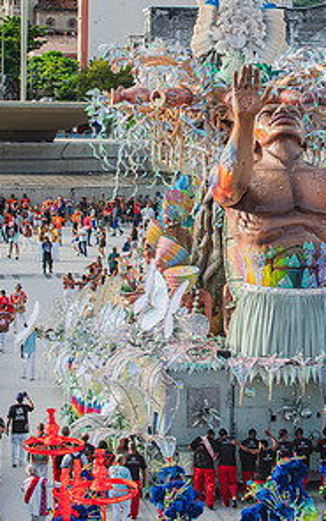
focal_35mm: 127
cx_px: 261
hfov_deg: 10.3
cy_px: 169
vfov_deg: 16.4
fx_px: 1805
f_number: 5.6
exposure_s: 1/800
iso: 200
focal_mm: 82
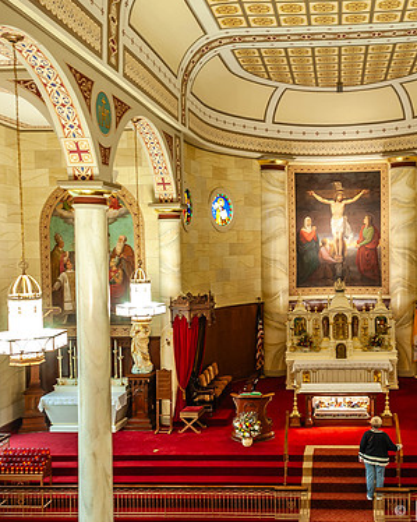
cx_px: 301
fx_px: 617
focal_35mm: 40
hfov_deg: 36.6
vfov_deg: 45.8
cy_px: 265
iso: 100
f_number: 3.5
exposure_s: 1/2
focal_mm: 18
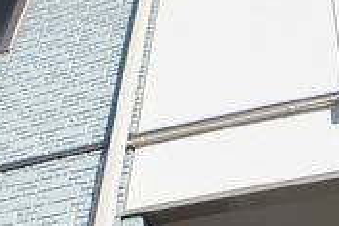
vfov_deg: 19.2
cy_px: 249
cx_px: 270
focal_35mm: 68
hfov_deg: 29.0
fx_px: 640
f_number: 6.3
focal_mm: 16
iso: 200
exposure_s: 1/500
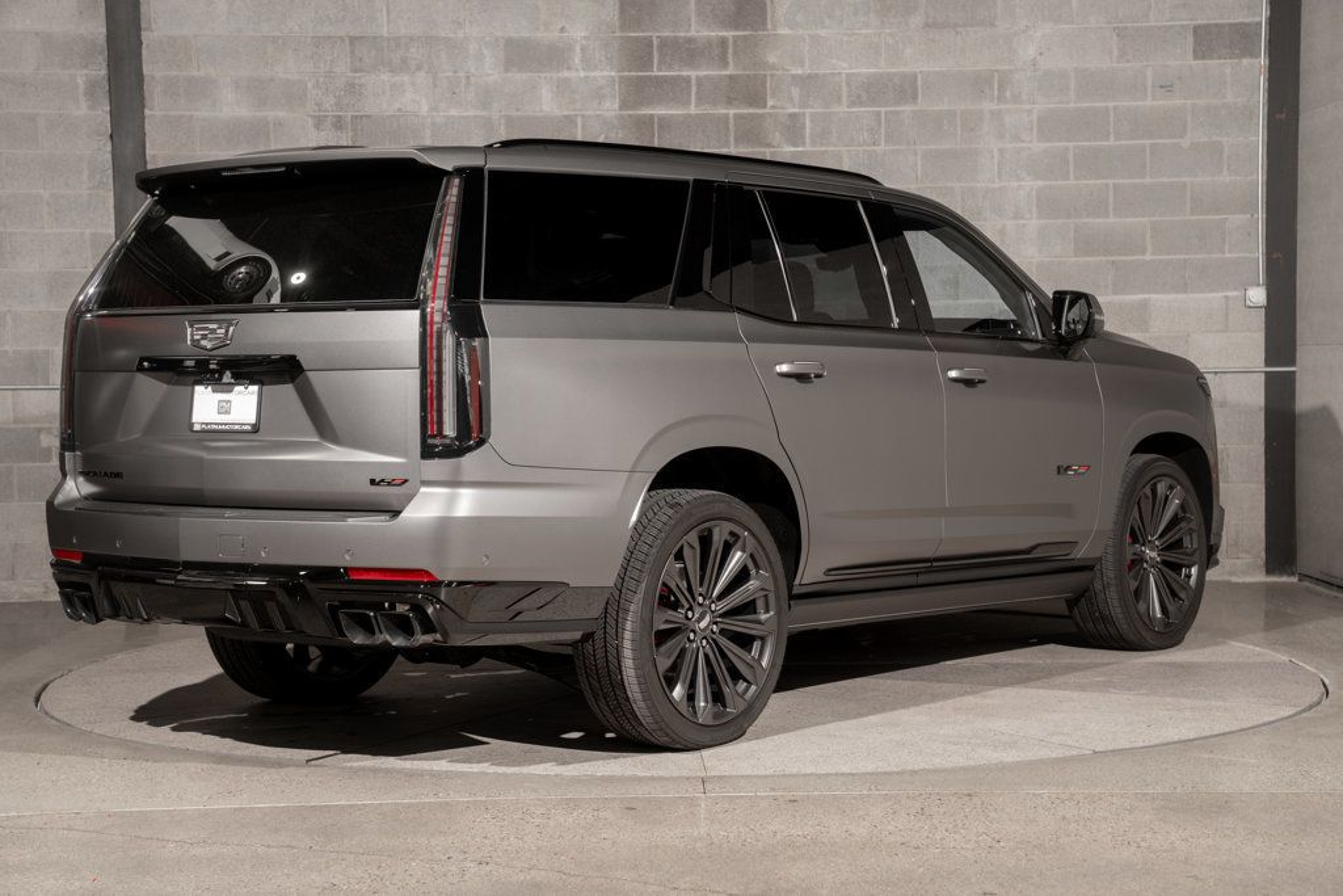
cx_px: 672
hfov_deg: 31.9
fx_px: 2350
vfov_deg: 21.6
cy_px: 448
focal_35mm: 63
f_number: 5
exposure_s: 1/50
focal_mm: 62
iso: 250
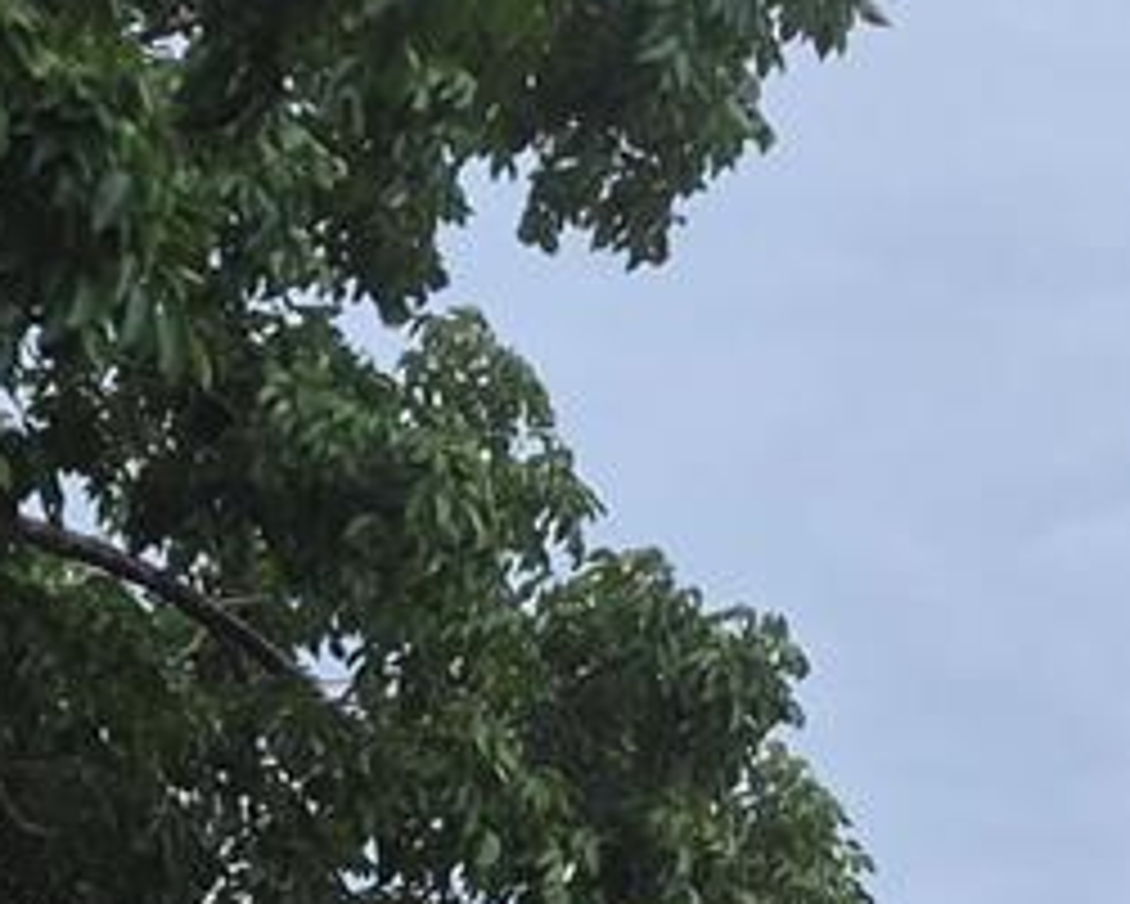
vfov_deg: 10.3
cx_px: 2566
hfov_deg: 11.5
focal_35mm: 143
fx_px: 4784
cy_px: 1507
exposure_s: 1/2288
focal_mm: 5.4
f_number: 1.8
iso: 80
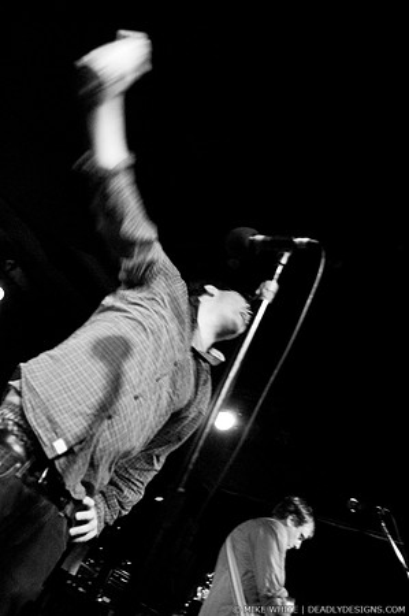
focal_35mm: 30
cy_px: 308
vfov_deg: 62.0
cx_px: 204
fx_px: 512
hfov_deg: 43.5
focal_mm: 20
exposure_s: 1/30
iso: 800
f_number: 3.2
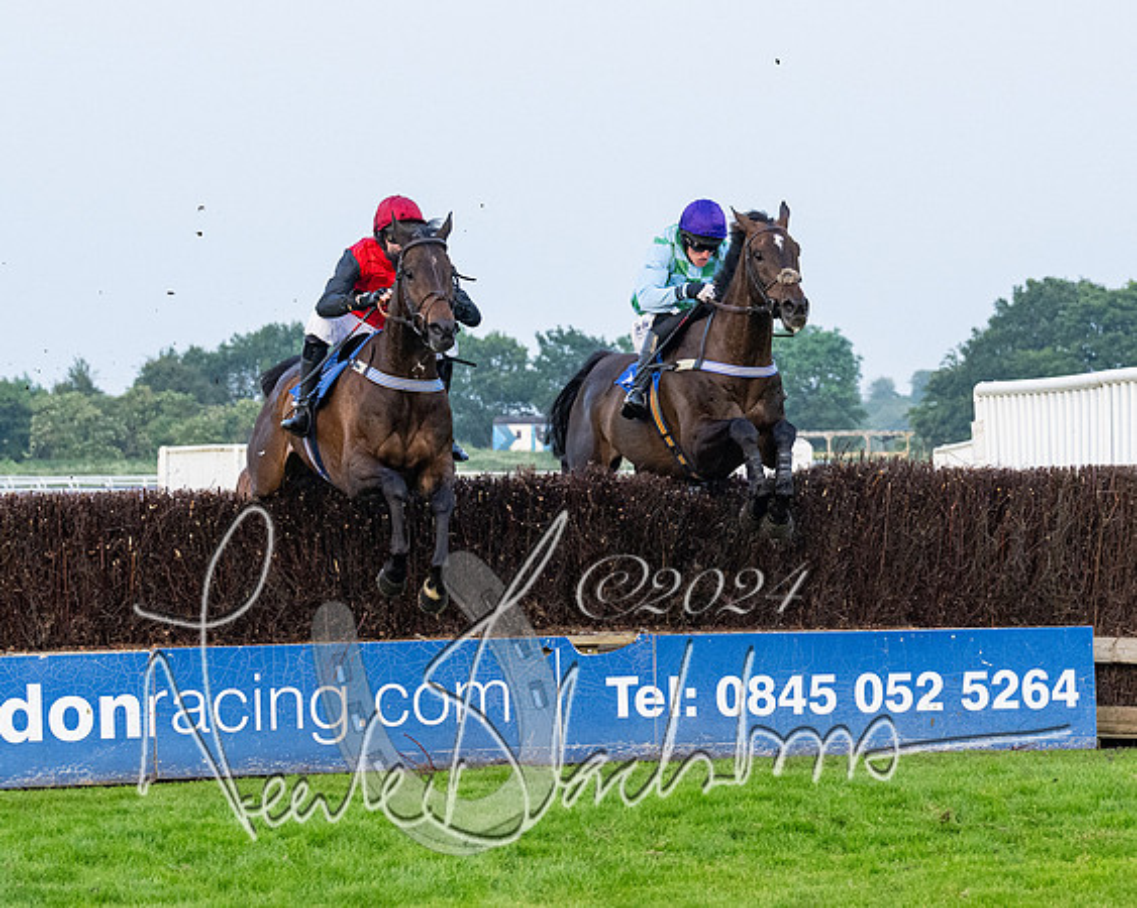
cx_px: 787
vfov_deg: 10.0
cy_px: 404
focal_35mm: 154
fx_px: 5194
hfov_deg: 12.5
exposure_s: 1/2500
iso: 1250
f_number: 4
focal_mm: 70
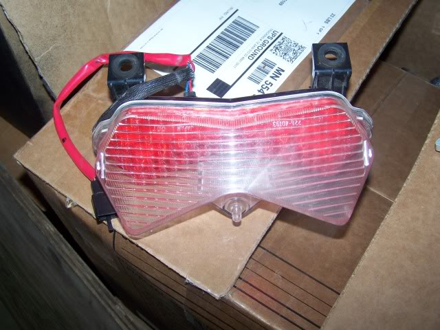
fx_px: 483
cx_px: 220
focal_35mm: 38
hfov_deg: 49.0
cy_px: 165
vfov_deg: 37.7
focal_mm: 6.3
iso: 80
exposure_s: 1/60
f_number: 2.8
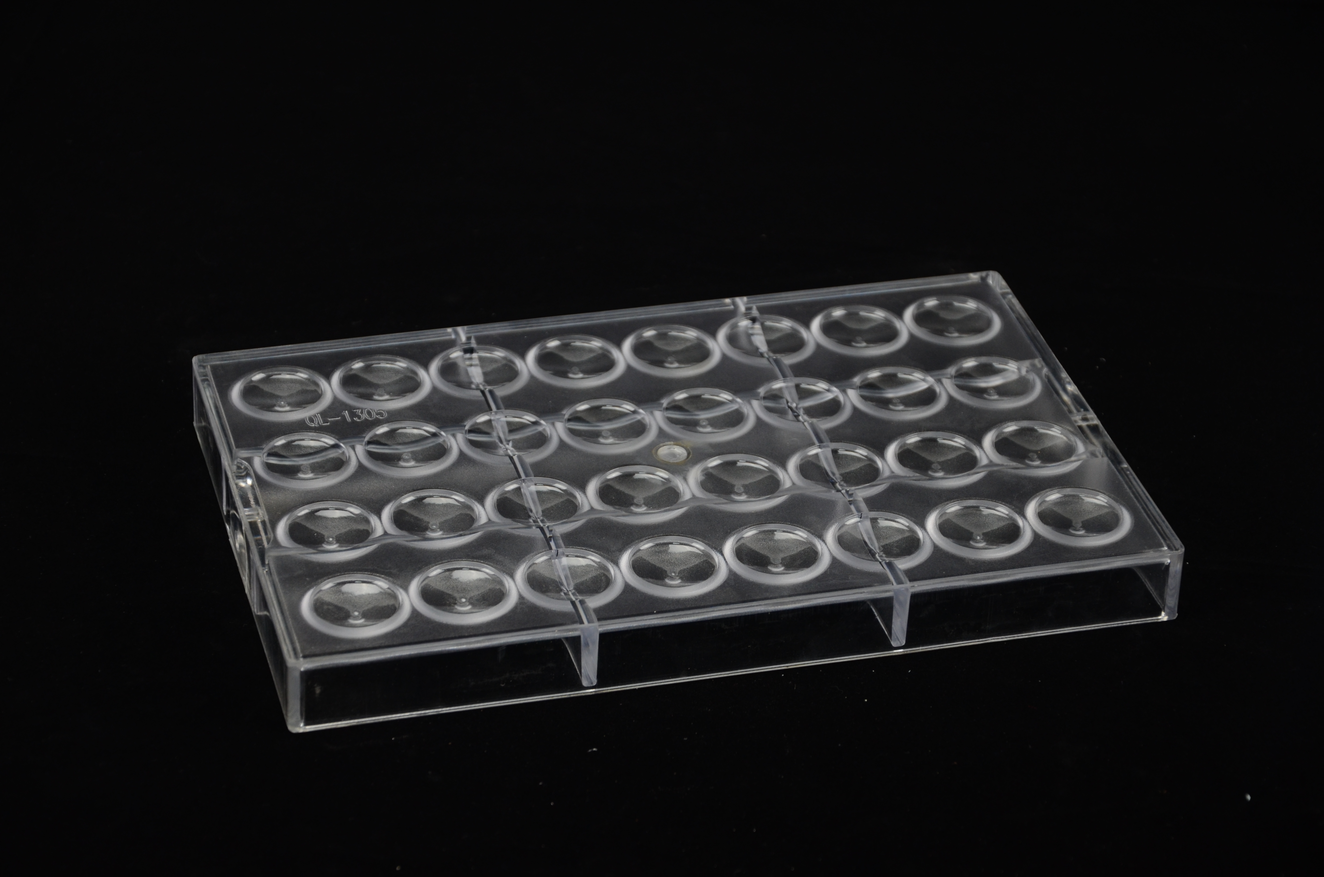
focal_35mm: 105
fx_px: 3854
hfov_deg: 19.5
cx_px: 662
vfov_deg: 13.0
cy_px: 438
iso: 400
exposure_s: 1/60
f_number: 5.6
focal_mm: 70
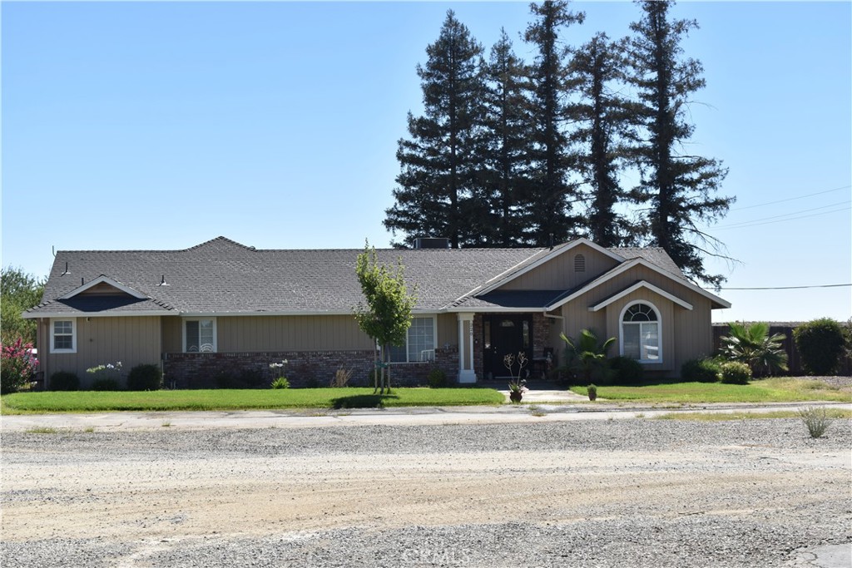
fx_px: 1243
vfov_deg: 25.8
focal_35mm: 52
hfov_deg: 37.8
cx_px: 426
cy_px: 284
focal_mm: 35
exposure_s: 1/250
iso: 100
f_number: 8
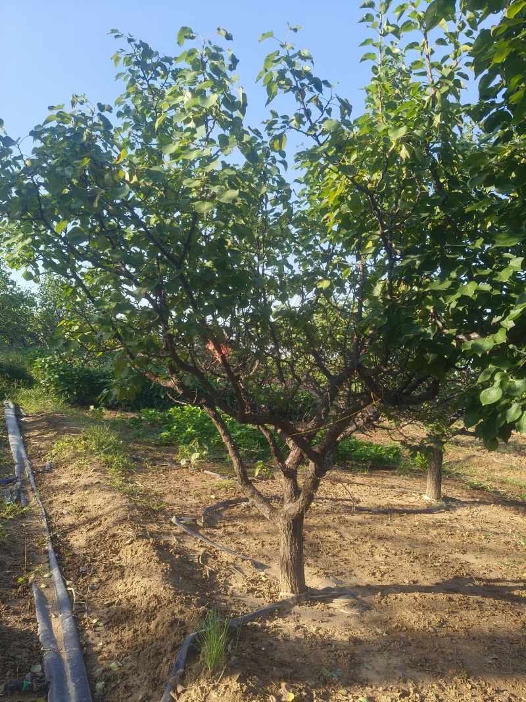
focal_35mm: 26
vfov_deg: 67.3
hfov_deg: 53.1
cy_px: 351
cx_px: 263
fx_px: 527
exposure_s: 1/989
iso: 80
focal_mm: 4.84
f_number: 1.8
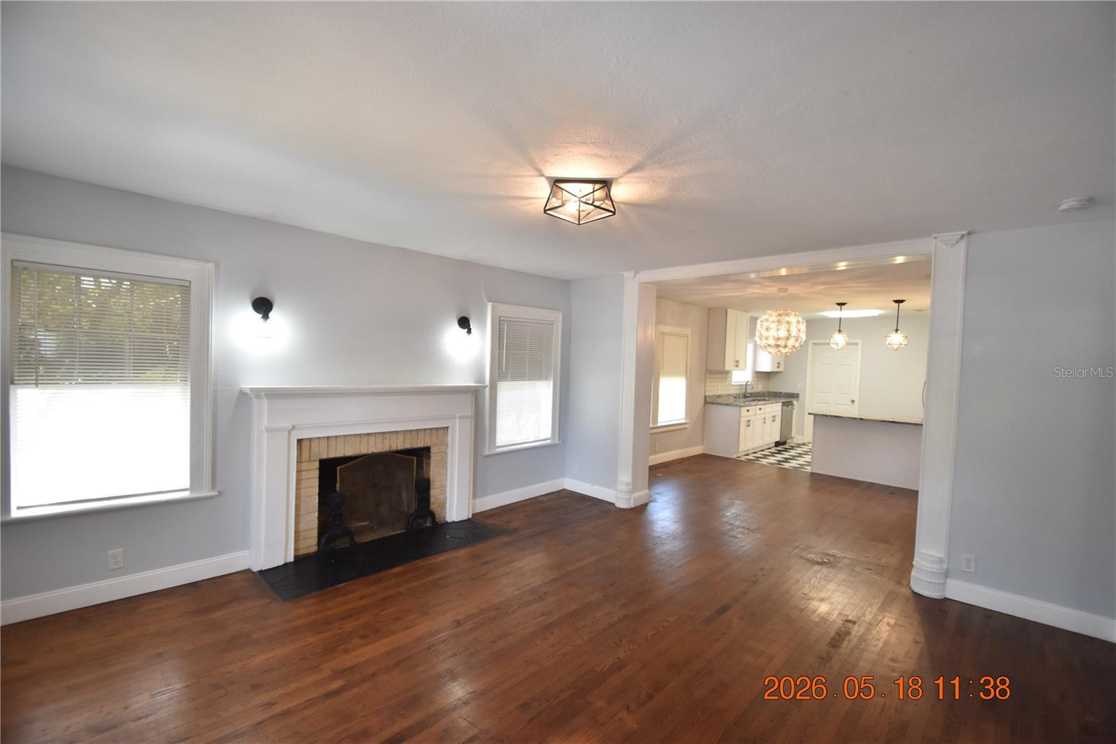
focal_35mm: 15
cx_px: 558
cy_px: 372
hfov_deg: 100.4
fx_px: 465
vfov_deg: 77.3
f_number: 3.5
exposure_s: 1/60
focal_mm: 10
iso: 800
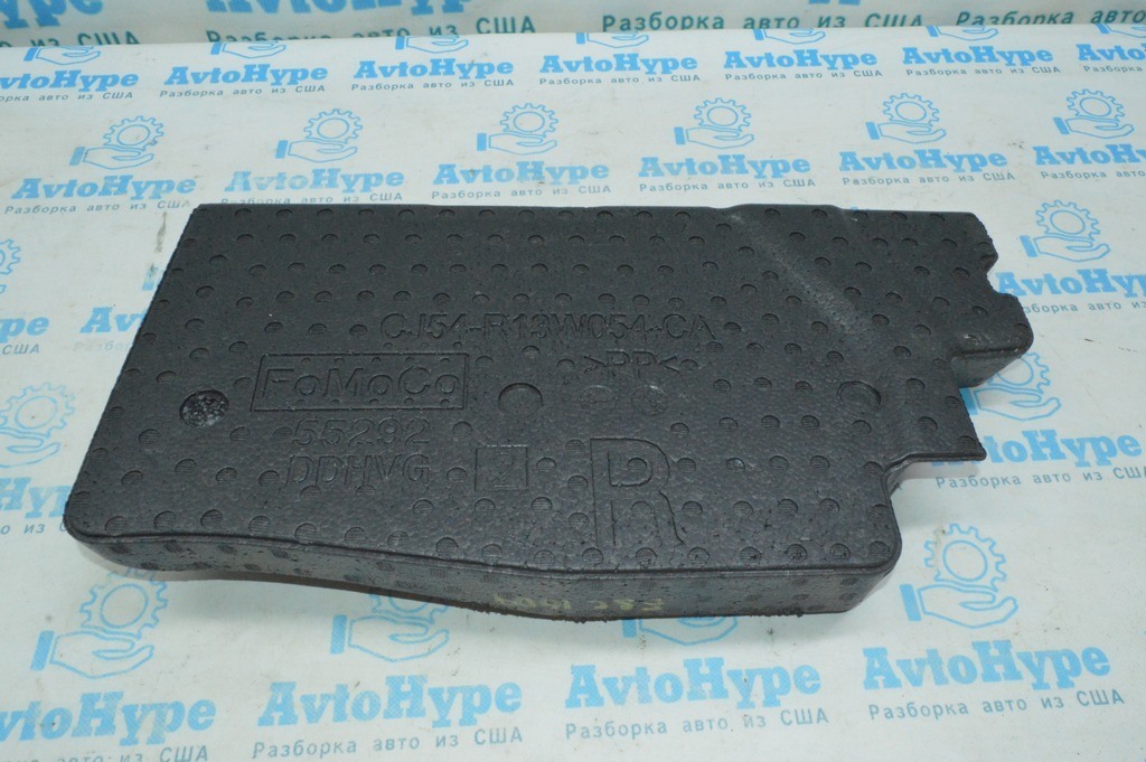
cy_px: 381
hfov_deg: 67.4
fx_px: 859
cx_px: 573
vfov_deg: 47.9
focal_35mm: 27
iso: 5600
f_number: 22
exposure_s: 1/40
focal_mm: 18
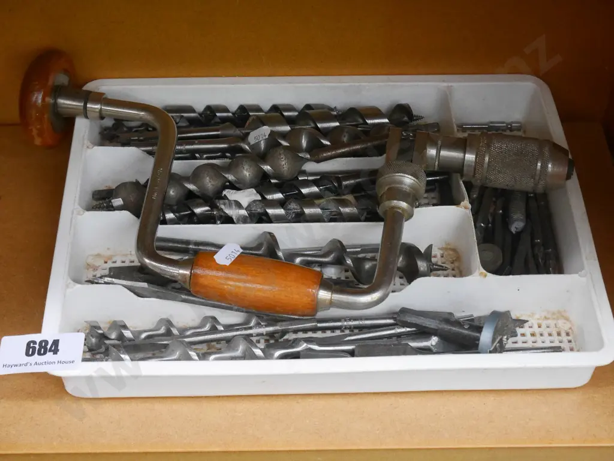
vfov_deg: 22.9
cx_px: 307
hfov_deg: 30.3
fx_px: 1136
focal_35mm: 64
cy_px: 230
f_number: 5.6
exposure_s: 1/20
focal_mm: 32
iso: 3200
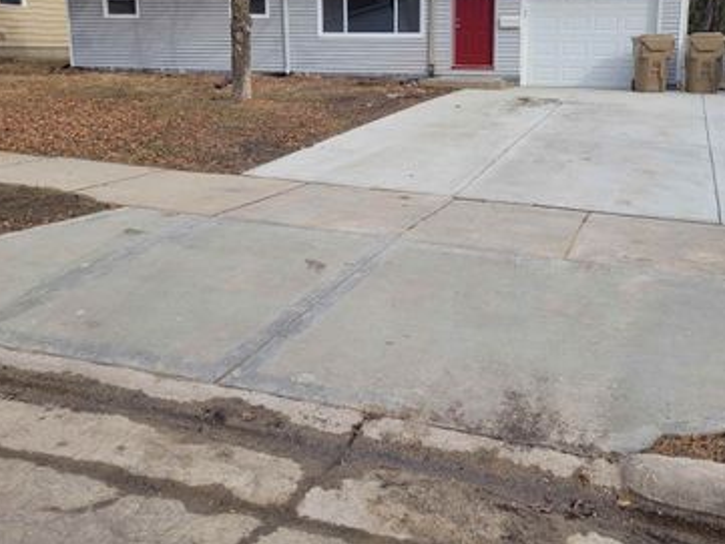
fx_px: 754
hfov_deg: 51.0
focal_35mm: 36
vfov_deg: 39.3
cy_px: 186
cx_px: 438
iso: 40
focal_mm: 5.4
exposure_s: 1/1497
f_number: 1.8
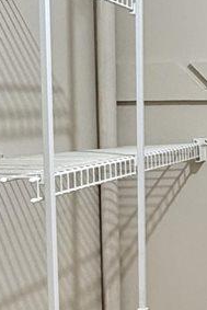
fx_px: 680
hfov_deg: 16.2
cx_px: 284
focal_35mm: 79
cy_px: 188
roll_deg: -0.8
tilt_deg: -6.0
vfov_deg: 25.6
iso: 400
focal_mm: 2.22
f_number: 2.2
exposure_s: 1/60
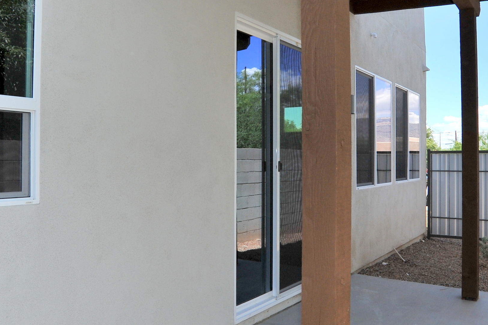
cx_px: 229
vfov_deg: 39.9
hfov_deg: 57.2
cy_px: 141
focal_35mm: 33
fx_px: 447
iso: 320
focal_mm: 18
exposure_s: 1/320
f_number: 11
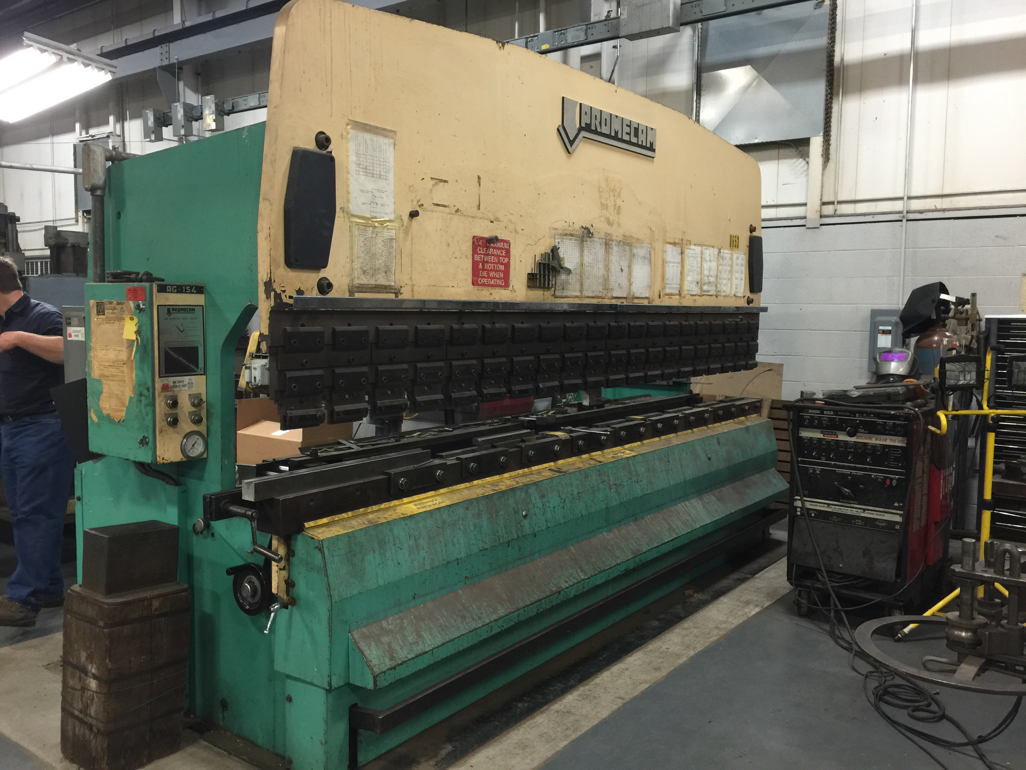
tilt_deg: -4.3
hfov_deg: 61.7
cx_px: 513
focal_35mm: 29
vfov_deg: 48.2
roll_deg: -1.7
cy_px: 385
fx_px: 860
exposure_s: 1/15
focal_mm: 4.15
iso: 80
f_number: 2.2
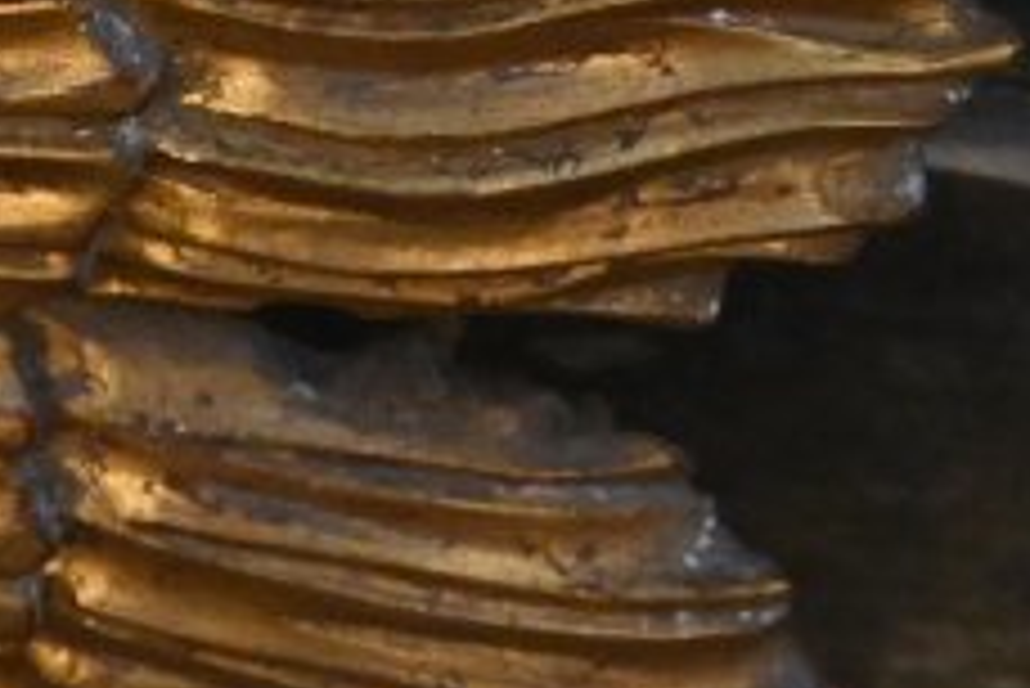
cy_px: -36
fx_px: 8560
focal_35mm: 299
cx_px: -1295
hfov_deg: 6.6
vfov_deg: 4.6
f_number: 6.3
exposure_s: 1/4000
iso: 4000
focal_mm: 38
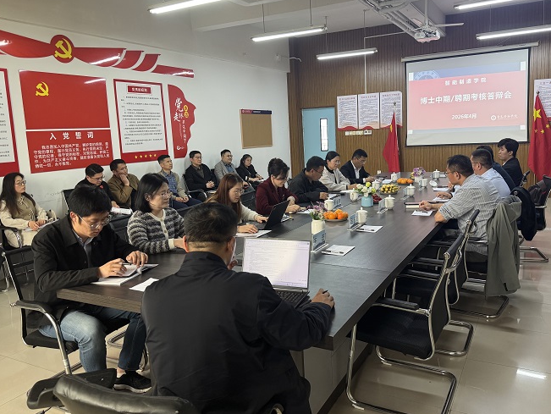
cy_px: 191
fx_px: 446
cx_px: 302
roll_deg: +3.2
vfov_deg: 49.7
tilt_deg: -7.8
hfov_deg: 63.3
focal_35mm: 28
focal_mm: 6.76
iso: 200
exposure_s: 1/112
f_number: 1.78
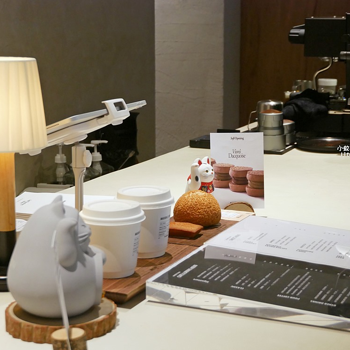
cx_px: 185
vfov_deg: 22.2
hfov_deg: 22.2
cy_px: 175
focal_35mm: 78
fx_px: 892
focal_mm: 33
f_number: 5.6
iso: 1250
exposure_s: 1/80
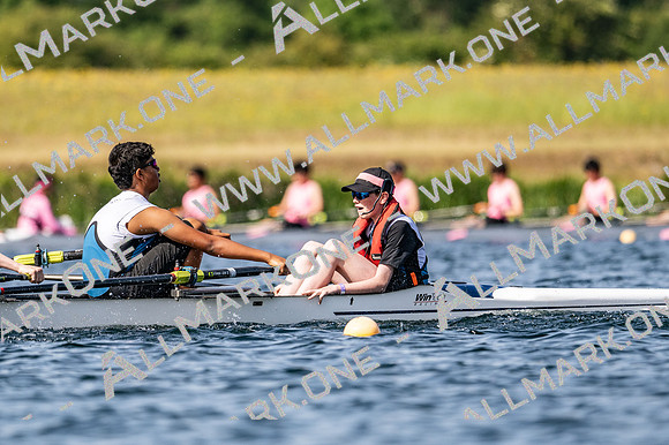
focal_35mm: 600
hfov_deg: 3.4
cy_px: 222
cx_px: 334
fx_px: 11143
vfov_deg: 2.3
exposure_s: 1/2500
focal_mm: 400
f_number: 4.5
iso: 180
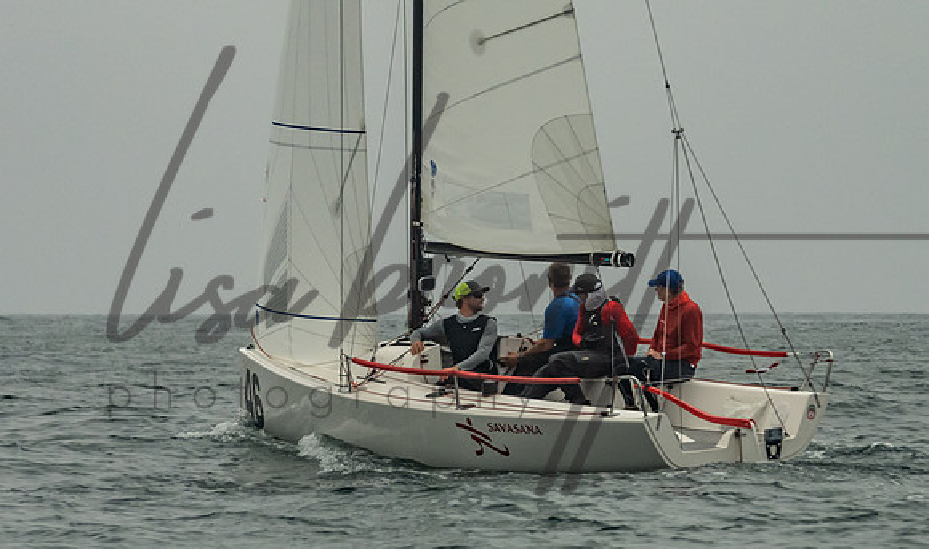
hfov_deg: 5.1
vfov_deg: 3.0
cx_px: 435
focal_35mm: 416
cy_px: 58
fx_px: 10382
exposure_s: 1/3200
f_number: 9
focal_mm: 200
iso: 800
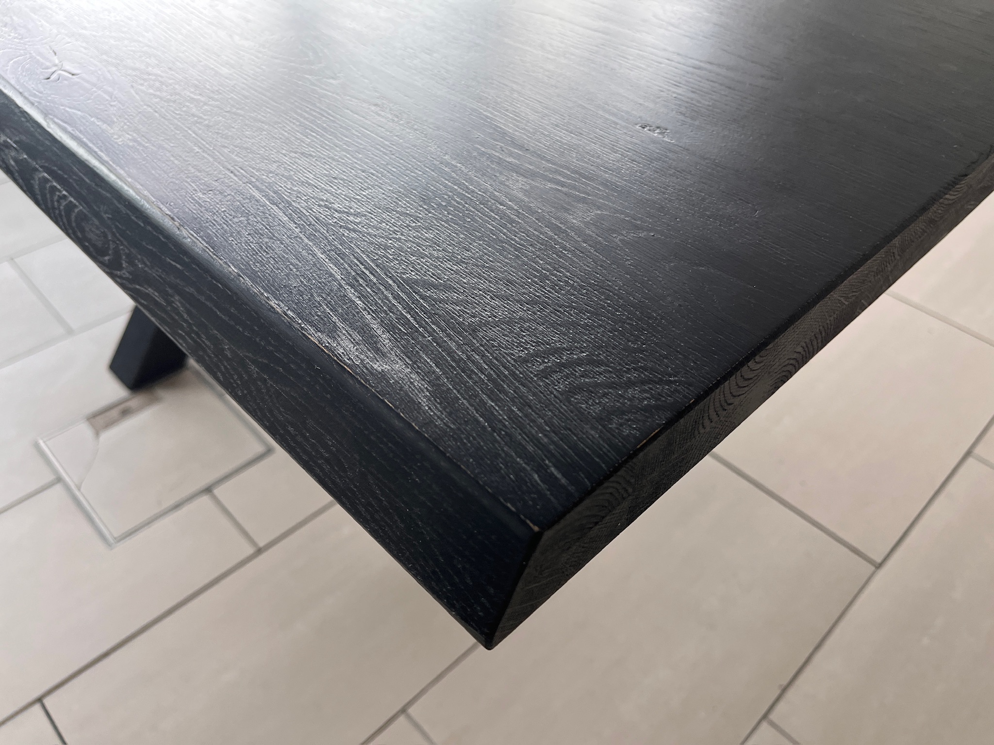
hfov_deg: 67.3
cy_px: 372
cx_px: 497
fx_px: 747
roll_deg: -0.8
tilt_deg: -44.5
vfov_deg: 53.1
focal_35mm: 26
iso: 100
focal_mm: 5.1
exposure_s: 1/121
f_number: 1.6
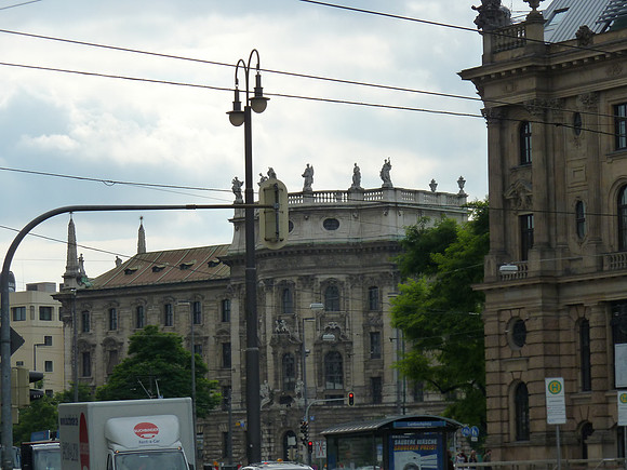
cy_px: 235
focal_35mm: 158
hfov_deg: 12.5
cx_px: 314
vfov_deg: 9.4
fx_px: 2862
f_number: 5.6
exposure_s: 1/500
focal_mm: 25.9
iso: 125
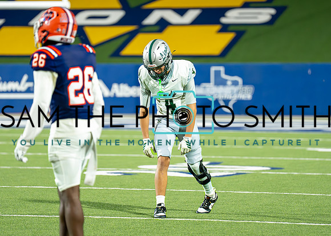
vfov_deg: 5.9
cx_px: 169
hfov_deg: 8.2
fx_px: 2304
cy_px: 99
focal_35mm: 245
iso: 3200
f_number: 2.8
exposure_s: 1/1600
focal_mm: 171
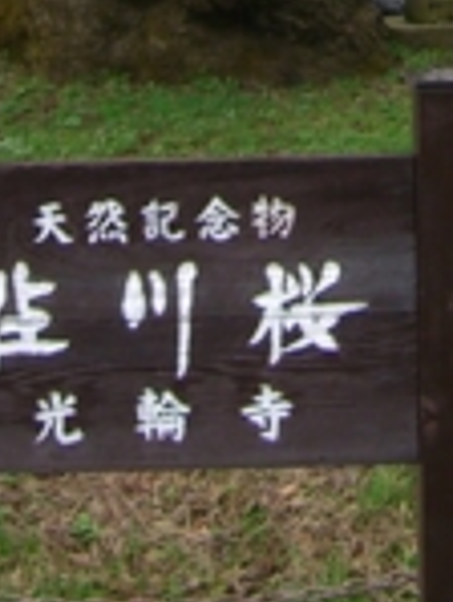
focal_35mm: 204
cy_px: -525
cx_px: 388
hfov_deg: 7.3
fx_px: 3554
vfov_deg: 9.2
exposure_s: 1/125
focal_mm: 7.9
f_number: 2.8
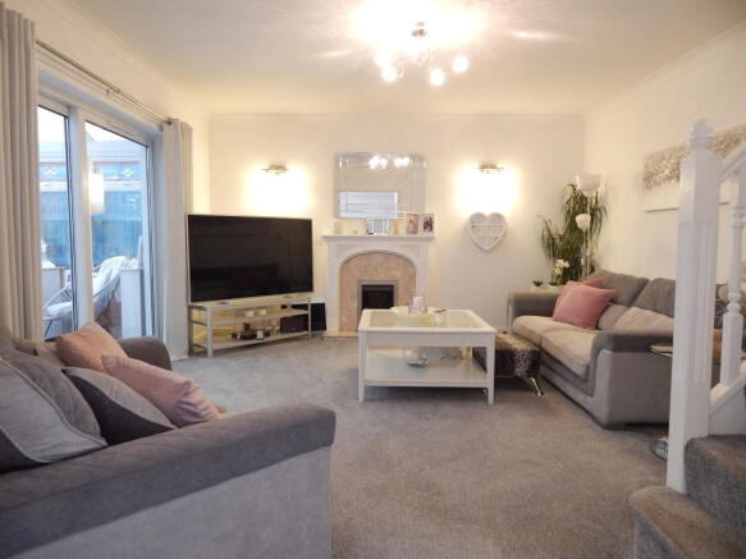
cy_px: 280
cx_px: 373
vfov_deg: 58.9
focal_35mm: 23
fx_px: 496
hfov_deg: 73.9
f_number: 3
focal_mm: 4
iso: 400
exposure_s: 1/20
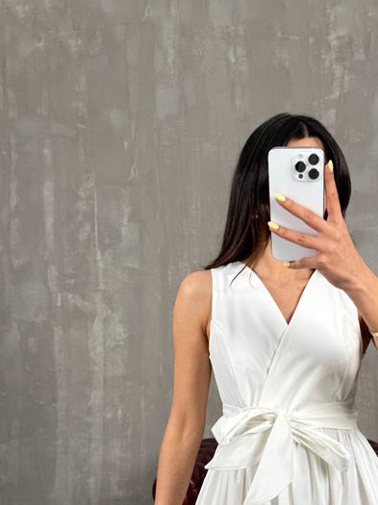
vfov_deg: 43.0
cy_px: 355
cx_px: 269
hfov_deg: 33.1
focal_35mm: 43
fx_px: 627
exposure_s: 1/135
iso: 64
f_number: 1.78
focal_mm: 6.76
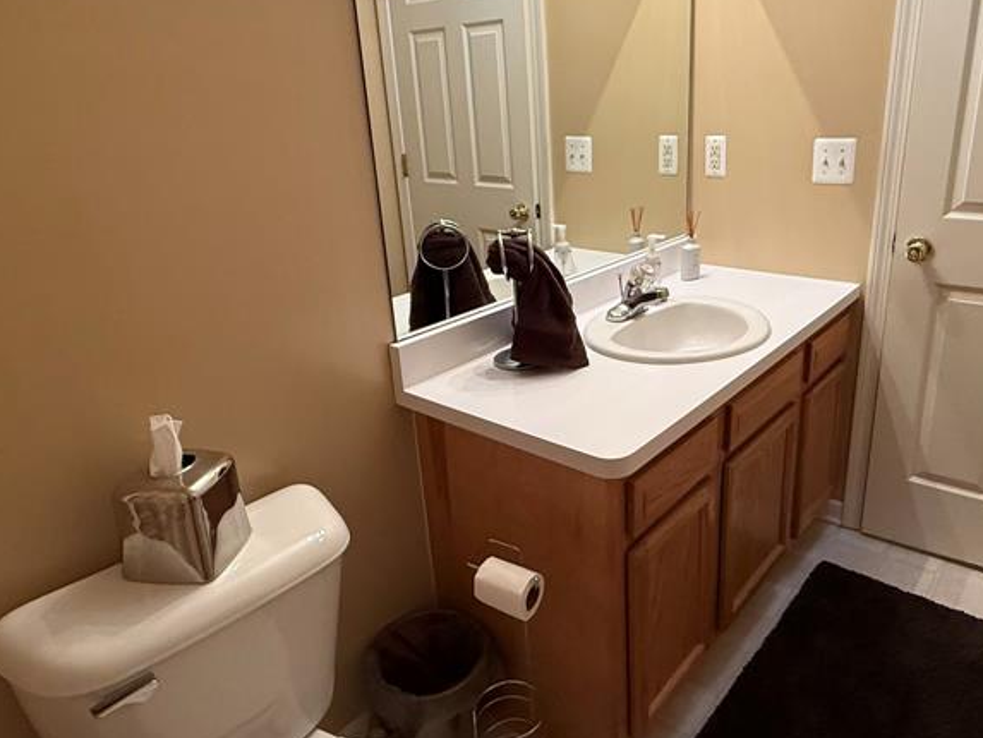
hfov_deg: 69.0
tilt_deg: -18.2
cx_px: 566
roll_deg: +2.2
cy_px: 335
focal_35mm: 25
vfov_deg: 54.8
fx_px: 710
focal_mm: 2.22
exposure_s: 1/60
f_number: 2.2
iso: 320
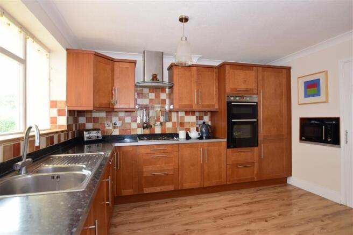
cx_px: 176
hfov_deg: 90.0
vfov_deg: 67.4
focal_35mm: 18
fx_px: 176
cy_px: 118
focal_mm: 12
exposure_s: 1/8
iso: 200
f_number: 7.1
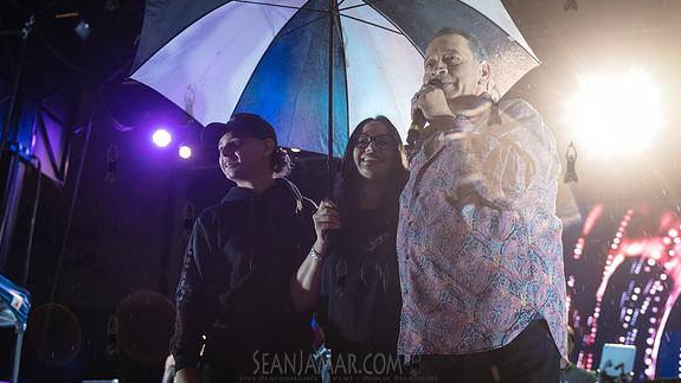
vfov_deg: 24.3
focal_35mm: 49
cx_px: 343
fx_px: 885
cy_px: 236
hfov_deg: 42.1
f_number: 3.2
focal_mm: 35
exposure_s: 1/200
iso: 3200
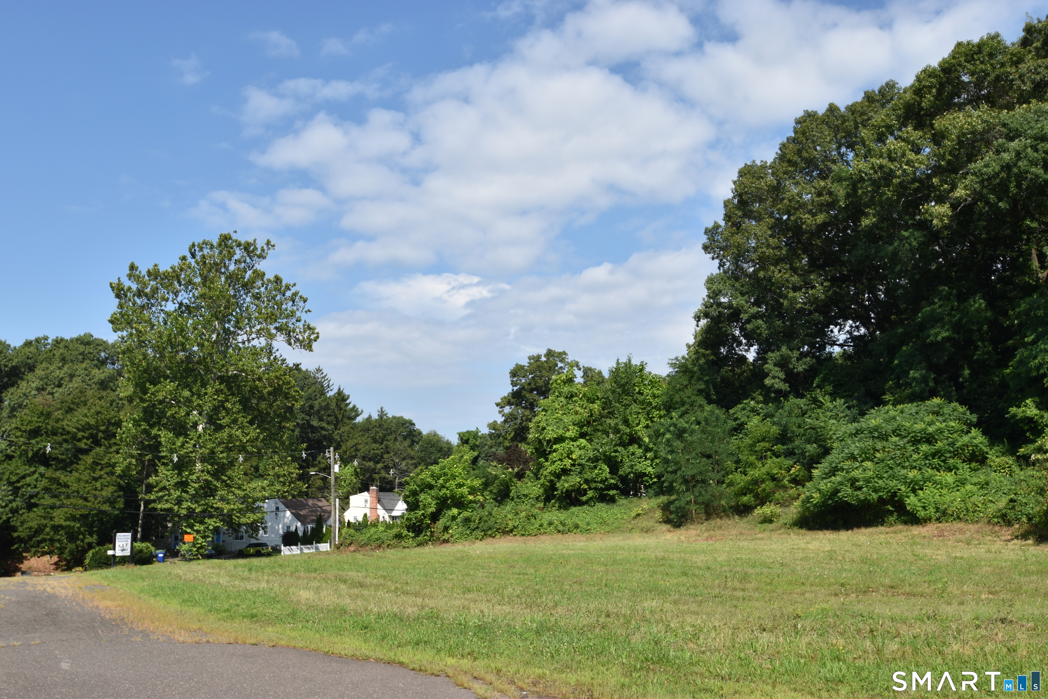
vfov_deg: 40.0
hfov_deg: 57.2
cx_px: 524
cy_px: 350
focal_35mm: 33
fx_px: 961
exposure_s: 1/200
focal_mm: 22
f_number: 9
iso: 100
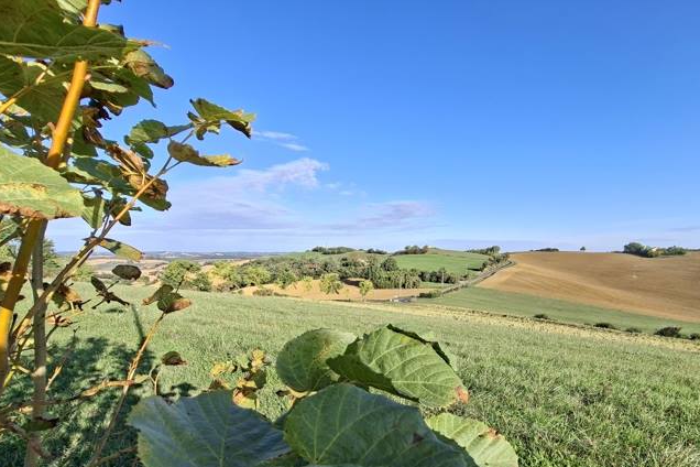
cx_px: 383
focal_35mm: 17
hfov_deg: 93.0
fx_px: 331
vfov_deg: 67.5
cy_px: 329
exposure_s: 1/648
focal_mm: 1.74
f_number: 2.2
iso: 40
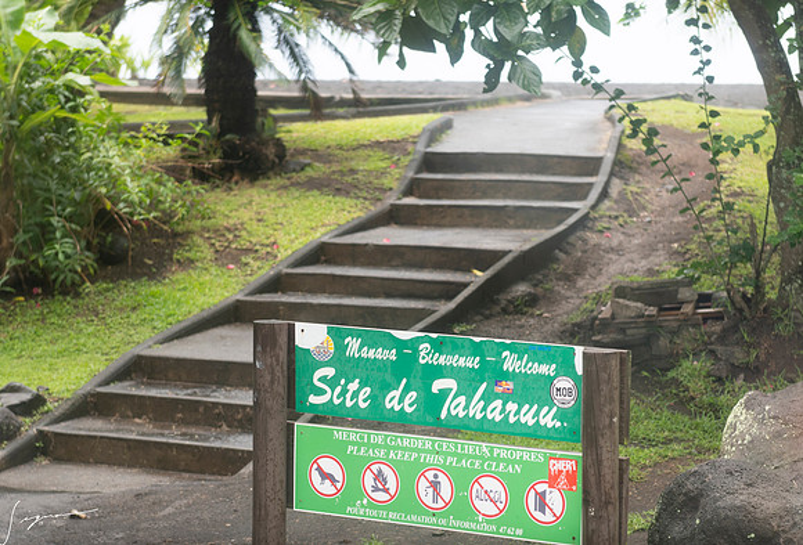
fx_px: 2394
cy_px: 410
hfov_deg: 19.0
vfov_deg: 13.0
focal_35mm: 107
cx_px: 442
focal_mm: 70
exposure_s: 1/125
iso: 280
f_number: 4
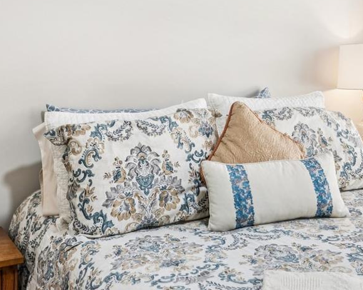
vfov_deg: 27.4
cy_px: 47
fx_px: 580
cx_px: 228
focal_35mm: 54
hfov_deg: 34.6
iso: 100
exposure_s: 1/6
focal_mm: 16.3
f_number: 9
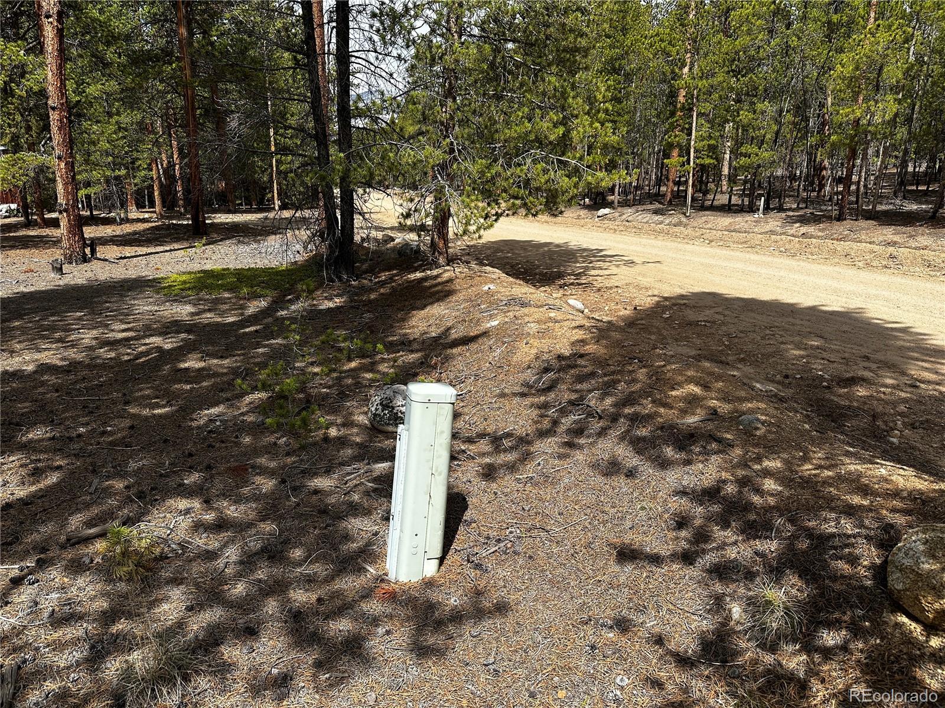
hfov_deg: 71.6
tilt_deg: -12.5
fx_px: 655
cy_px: 354
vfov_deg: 56.8
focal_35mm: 24
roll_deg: -0.6
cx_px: 472
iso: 80
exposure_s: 1/3247
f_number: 1.78
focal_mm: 6.86
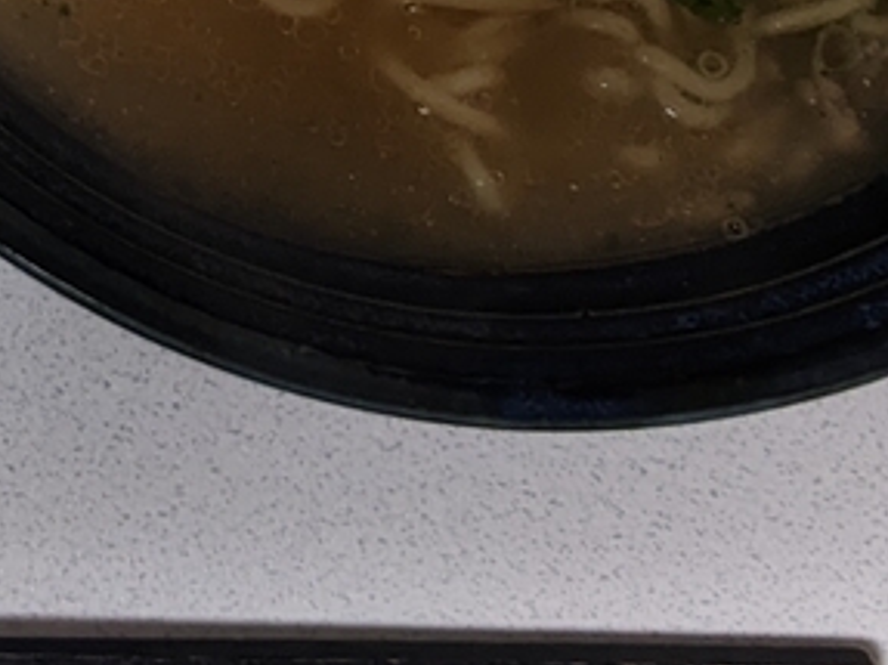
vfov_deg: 12.6
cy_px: -269
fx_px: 2898
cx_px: 96
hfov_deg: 17.2
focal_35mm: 113
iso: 238
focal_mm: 4.44
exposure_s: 1/24
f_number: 1.8
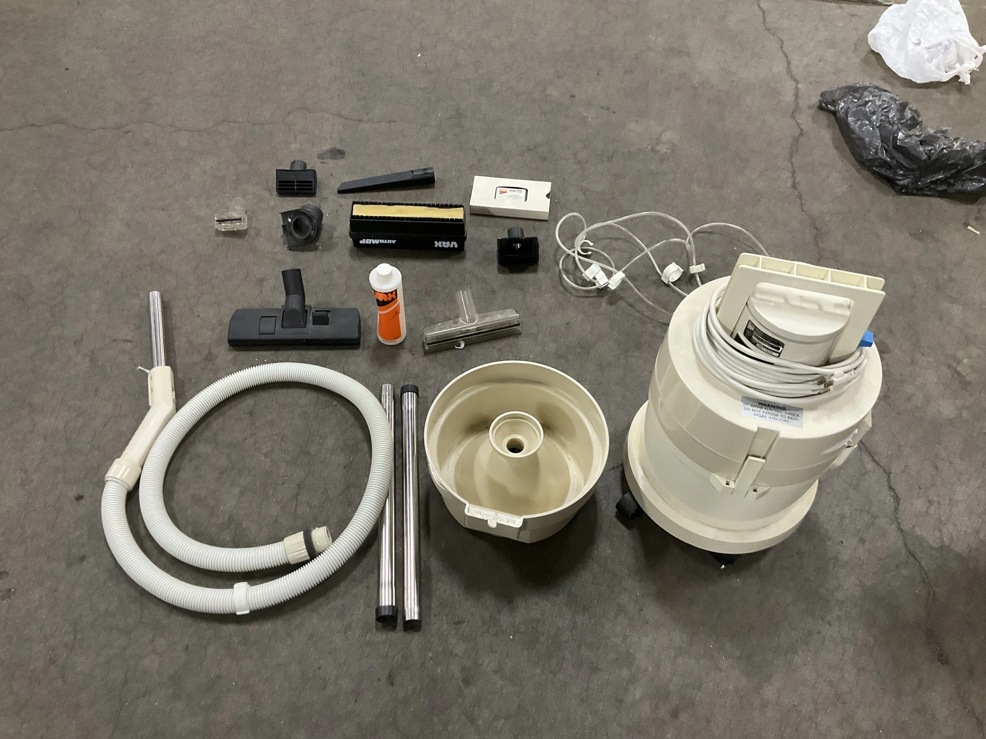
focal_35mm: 29
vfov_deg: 48.2
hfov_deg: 61.7
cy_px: 370
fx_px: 826
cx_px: 493
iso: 250
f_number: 1.8
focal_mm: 3
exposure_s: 1/60
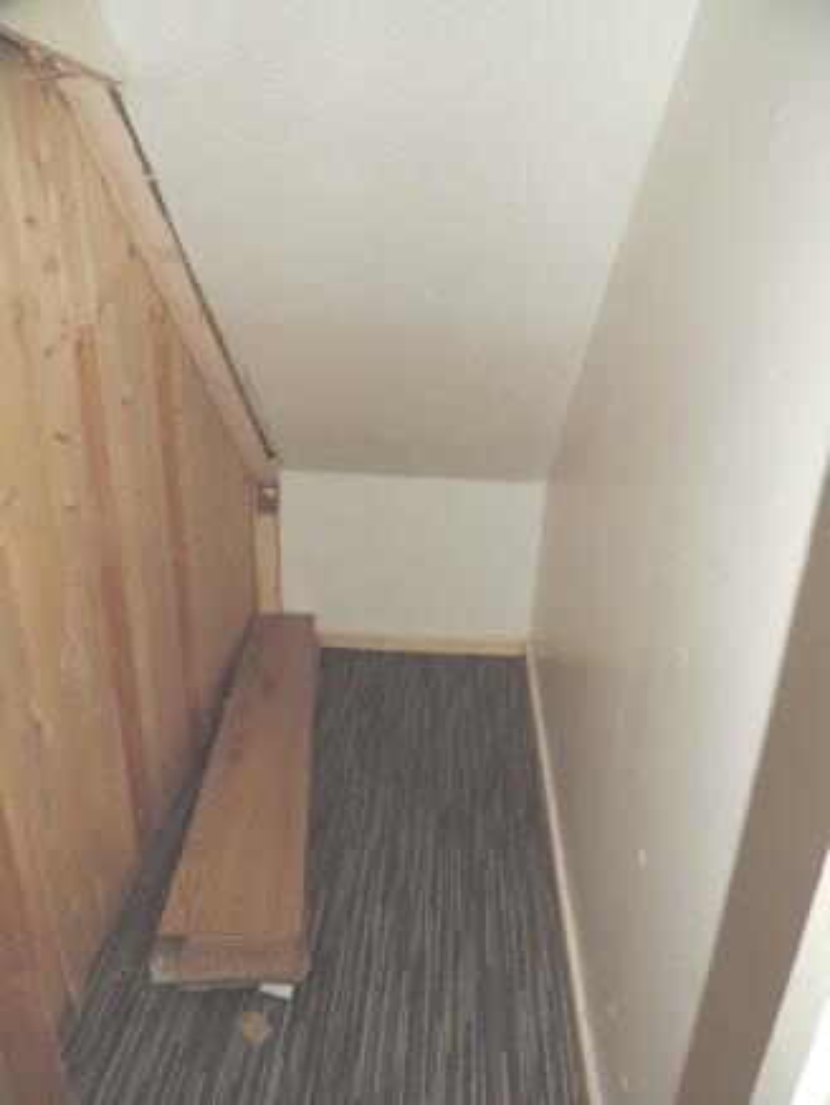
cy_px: 552
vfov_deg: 71.6
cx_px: 415
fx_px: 767
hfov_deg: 56.8
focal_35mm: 24
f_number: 3
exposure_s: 1/30
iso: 200
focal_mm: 4.3
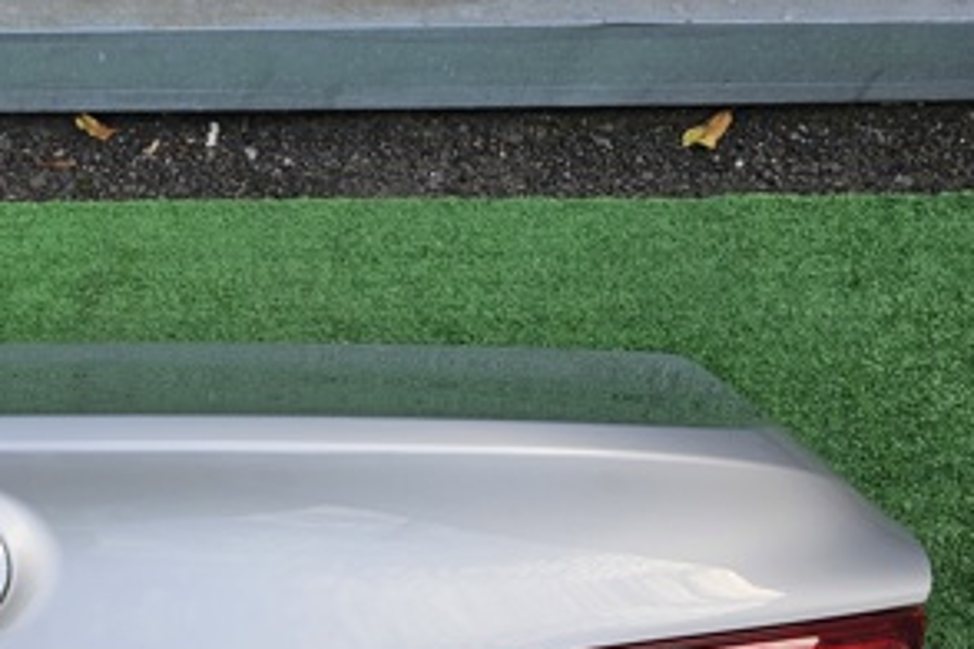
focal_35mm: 52
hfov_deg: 33.7
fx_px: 1407
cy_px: 738
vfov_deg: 24.1
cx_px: -70
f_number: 1.7
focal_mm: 6.3
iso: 12
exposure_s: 1/180
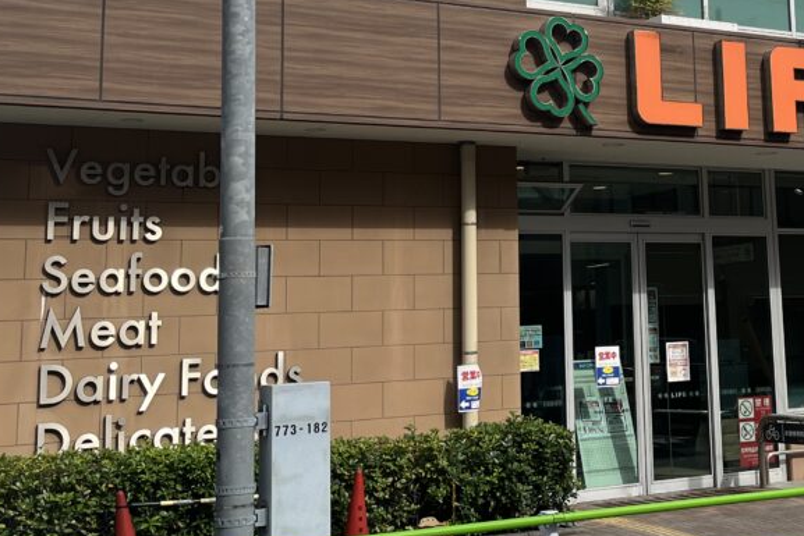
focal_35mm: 60
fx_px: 1340
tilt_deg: +10.5
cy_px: 84
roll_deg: +2.5
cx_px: 649
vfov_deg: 22.2
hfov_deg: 32.4
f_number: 1.6
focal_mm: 5.1
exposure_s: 1/3745
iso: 50
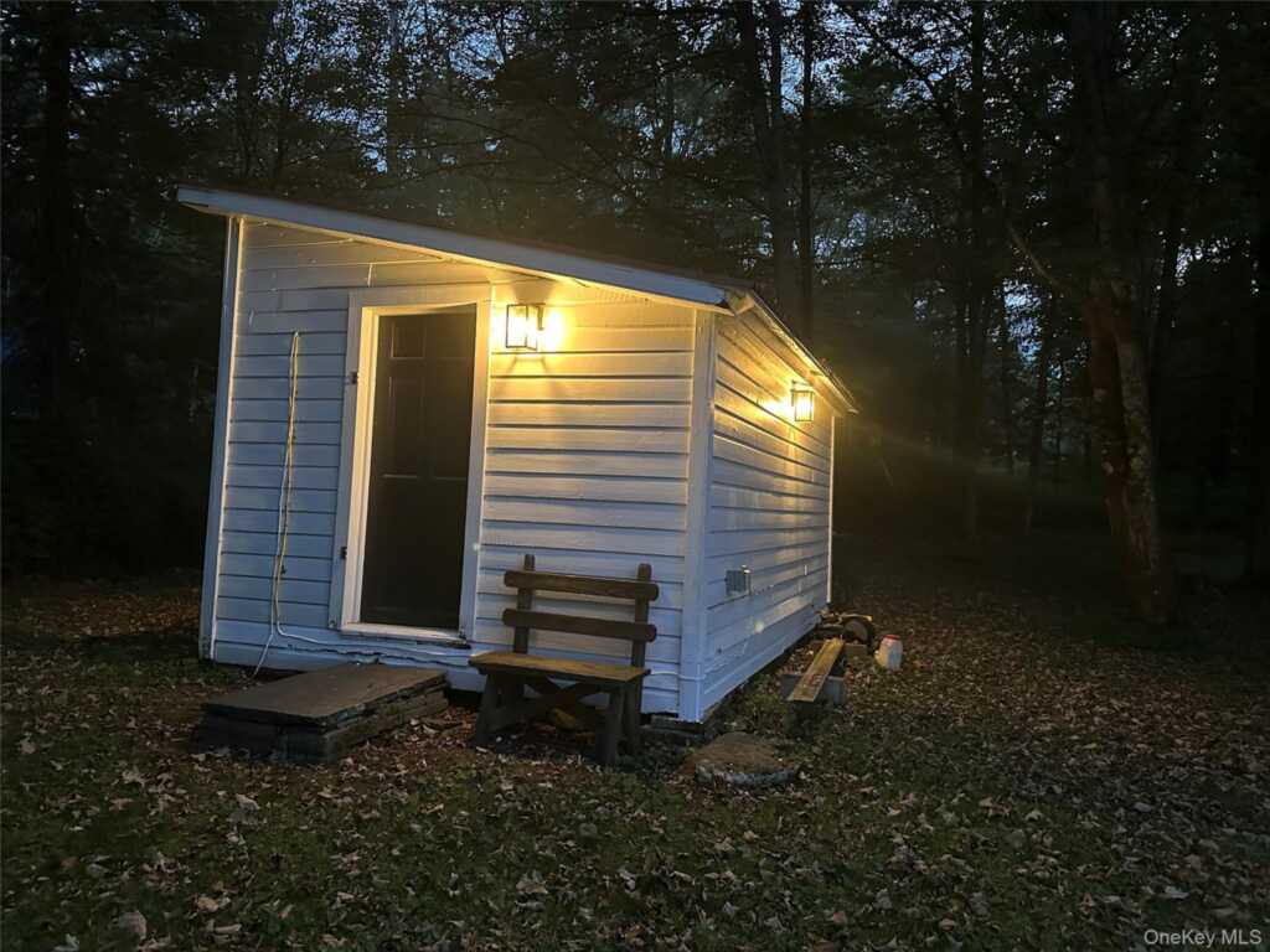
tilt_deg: +2.5
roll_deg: -2.1
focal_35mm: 24
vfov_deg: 56.8
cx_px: 635
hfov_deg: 71.6
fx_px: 881
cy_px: 476
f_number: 1.78
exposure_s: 1/40
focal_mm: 6.86
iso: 1000
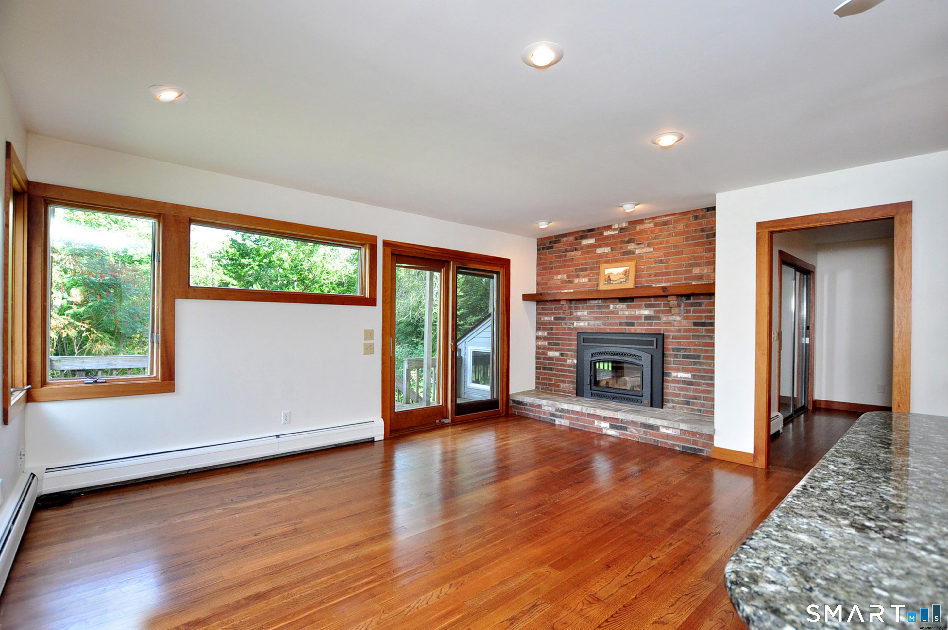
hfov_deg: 100.5
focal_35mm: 15
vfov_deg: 77.2
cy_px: 315
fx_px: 395
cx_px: 474
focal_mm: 10
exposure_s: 1/125
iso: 640
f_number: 4
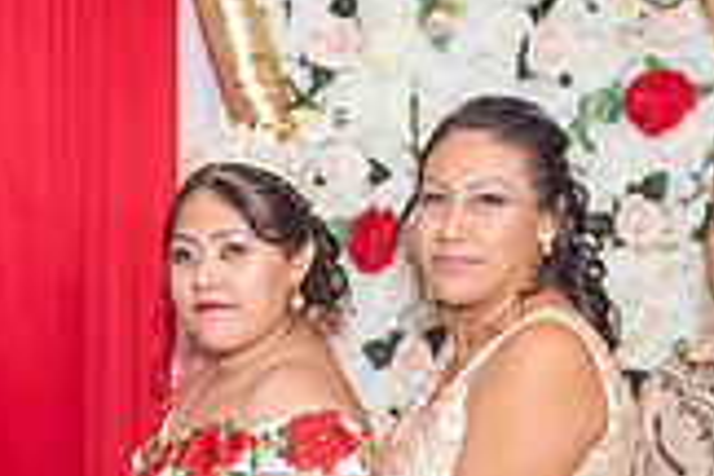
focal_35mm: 100
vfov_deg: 12.8
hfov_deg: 20.1
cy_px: 753
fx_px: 1983
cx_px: 110
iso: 800
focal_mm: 24
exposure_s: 1/160
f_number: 3.2
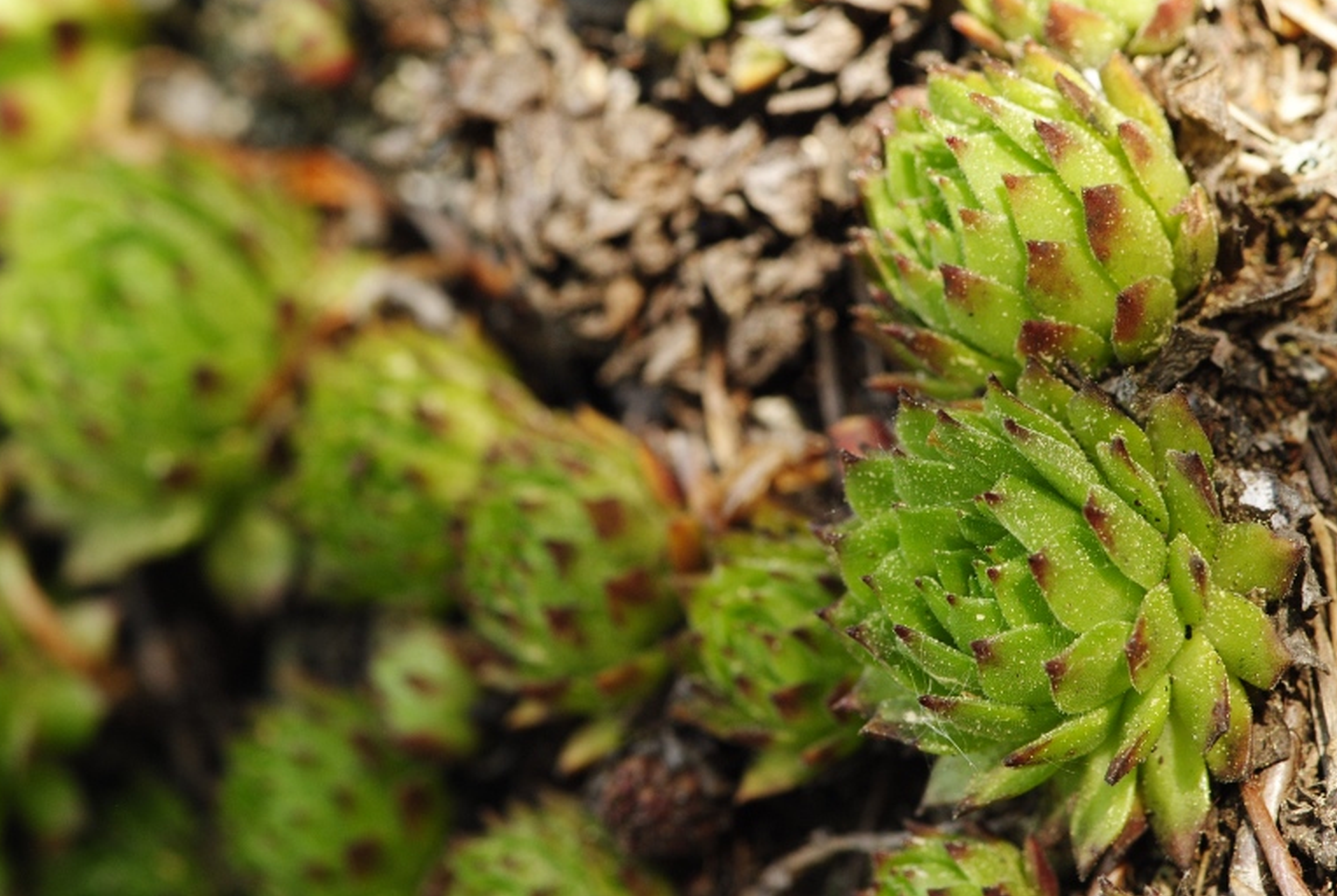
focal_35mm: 134
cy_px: 429
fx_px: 4967
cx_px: 674
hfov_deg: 15.3
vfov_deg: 10.3
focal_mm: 85
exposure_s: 1/160
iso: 400
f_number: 8
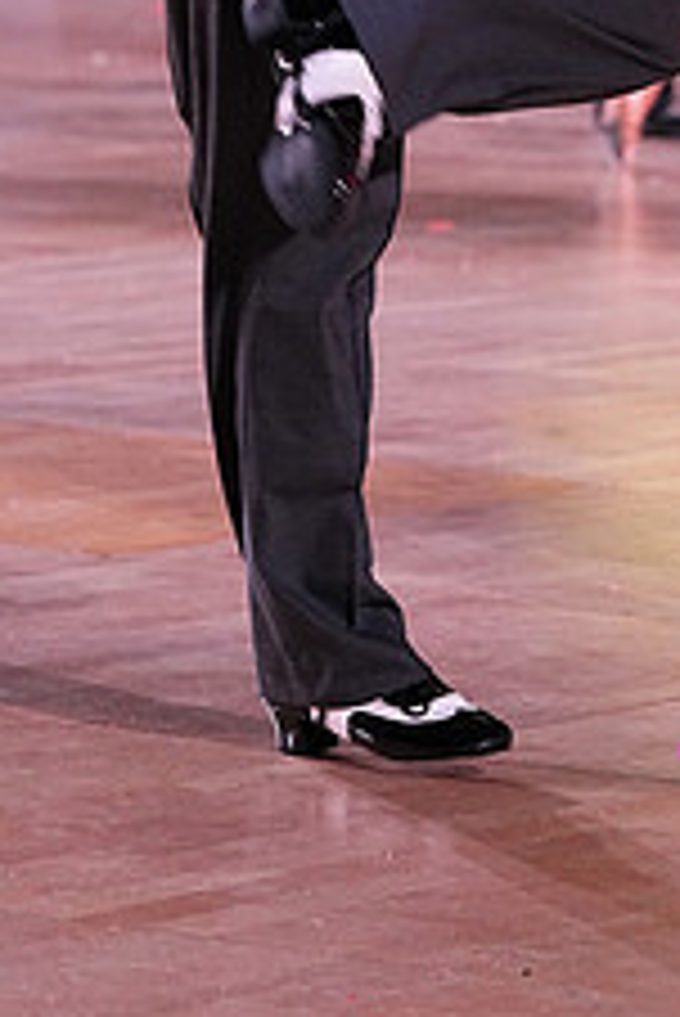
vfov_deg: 6.2
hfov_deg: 4.2
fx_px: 9278
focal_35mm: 328
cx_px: 822
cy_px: -158
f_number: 4.5
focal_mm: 128
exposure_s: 1/320
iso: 4000
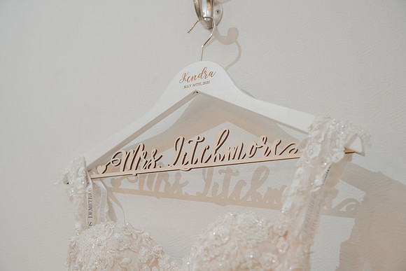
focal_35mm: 45
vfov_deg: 29.9
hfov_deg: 43.6
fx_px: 508
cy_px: 136
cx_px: 203
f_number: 4
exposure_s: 1/250
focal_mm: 45
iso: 1000
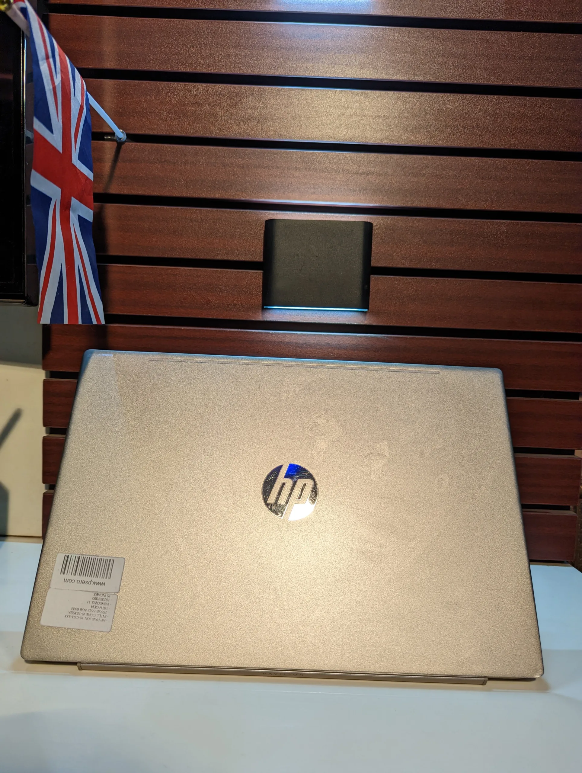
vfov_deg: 71.5
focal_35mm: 24
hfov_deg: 56.9
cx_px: 291
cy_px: 386
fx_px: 537
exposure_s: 1/121
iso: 45
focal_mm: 6.81
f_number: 1.85
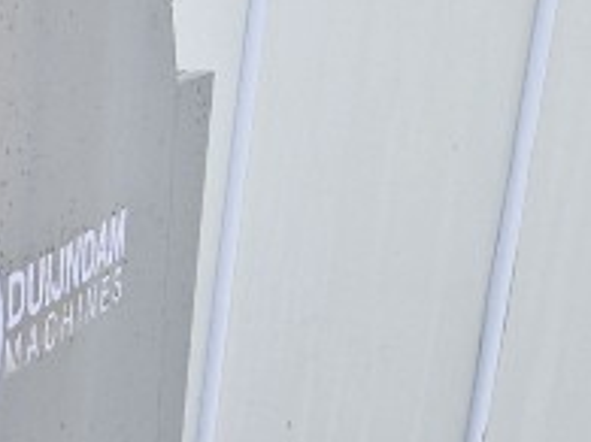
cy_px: 518
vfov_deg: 12.0
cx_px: -352
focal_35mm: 121
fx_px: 2065
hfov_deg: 14.9
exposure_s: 1/492
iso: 50
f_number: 1.8
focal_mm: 5.4
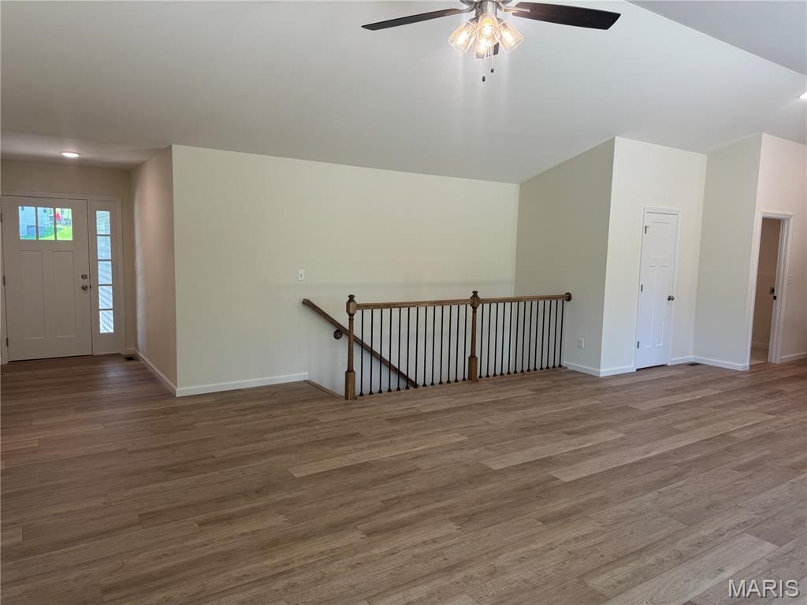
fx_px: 560
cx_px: 404
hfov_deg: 71.6
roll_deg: -2.3
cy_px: 302
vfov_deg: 56.8
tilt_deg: -5.0
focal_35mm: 24
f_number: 1.78
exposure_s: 1/120
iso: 64
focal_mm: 6.76
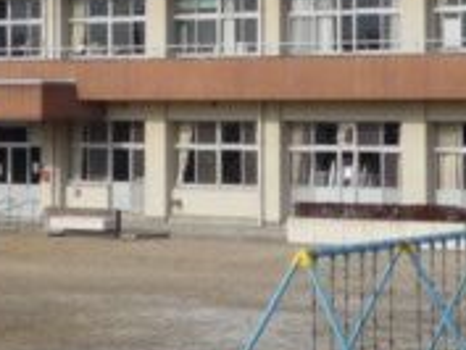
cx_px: 90
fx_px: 2627
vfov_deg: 7.5
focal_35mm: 195
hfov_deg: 10.1
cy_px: -126
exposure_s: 1/800
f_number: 4.5
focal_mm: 5.3
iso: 100
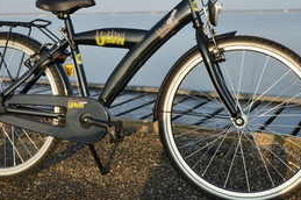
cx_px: 126
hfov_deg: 36.2
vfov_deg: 24.3
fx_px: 459
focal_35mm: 55
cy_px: 54
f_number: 10
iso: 280
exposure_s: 1/250
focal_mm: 19
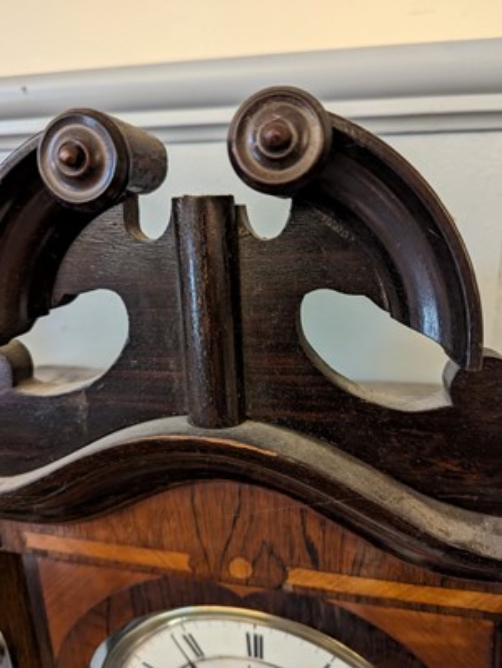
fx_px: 463
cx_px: 251
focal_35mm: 24
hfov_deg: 56.9
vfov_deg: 71.5
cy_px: 334
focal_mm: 6.81
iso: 843
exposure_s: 1/50
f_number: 1.85
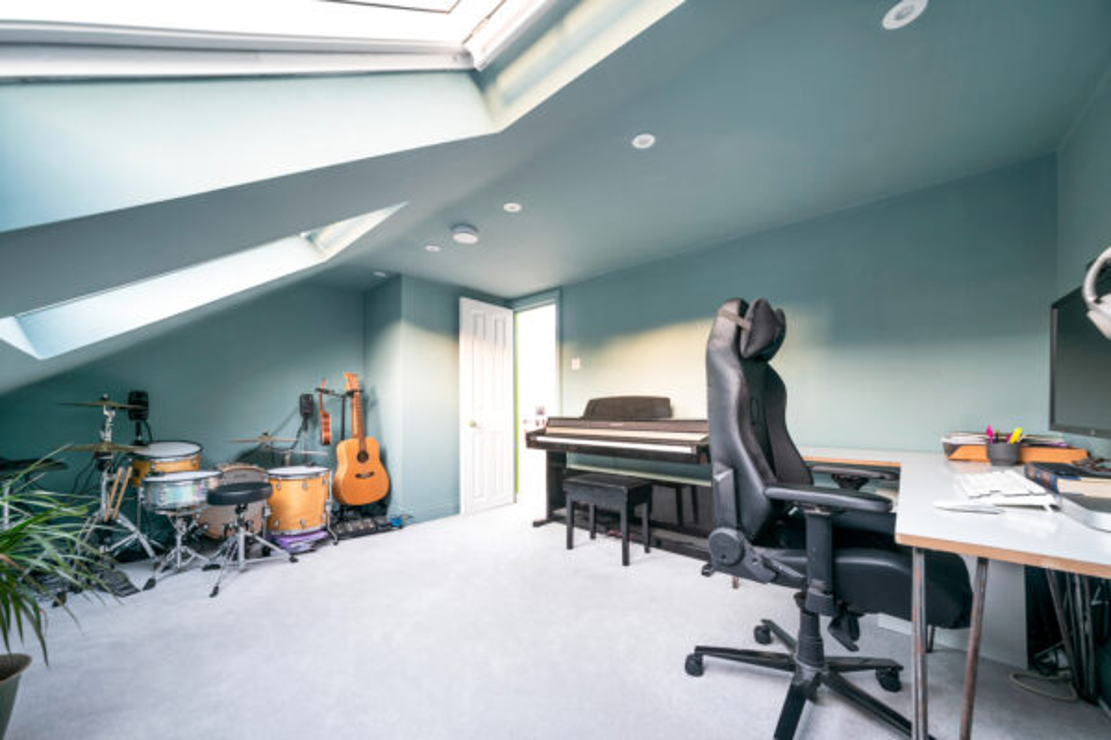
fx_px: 370
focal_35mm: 12
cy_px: 370
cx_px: 556
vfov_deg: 90.0
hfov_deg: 112.6
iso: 200
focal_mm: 12
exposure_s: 1/1.25
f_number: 8
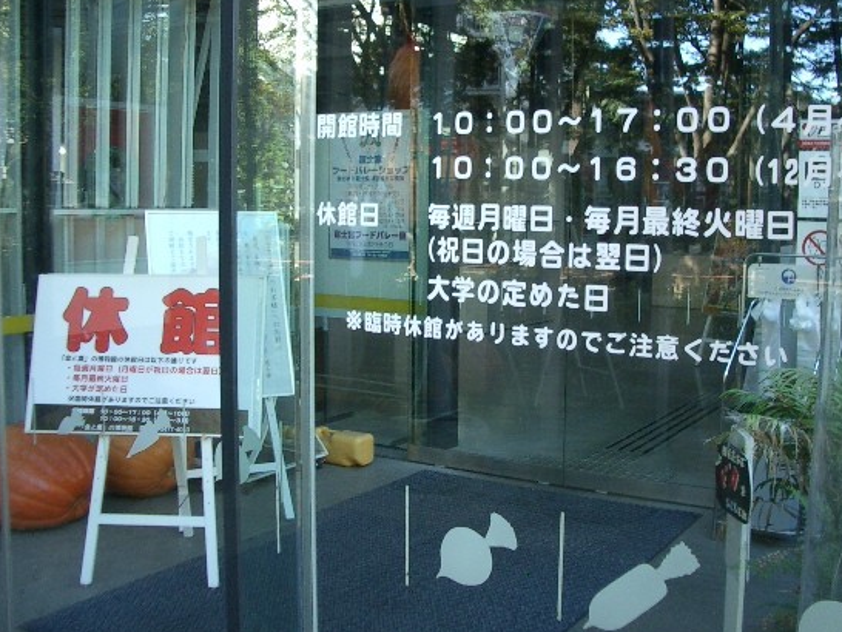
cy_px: 282
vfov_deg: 35.1
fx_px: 998
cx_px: 481
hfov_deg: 45.6
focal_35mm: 41
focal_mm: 5.8
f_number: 2.6
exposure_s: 1/60
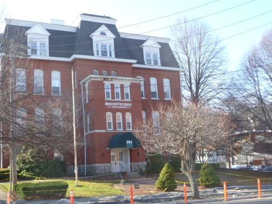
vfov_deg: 32.8
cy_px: 123
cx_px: 108
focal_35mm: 44
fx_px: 346
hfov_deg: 42.7
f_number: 3.6
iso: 80
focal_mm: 6.5
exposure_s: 1/125
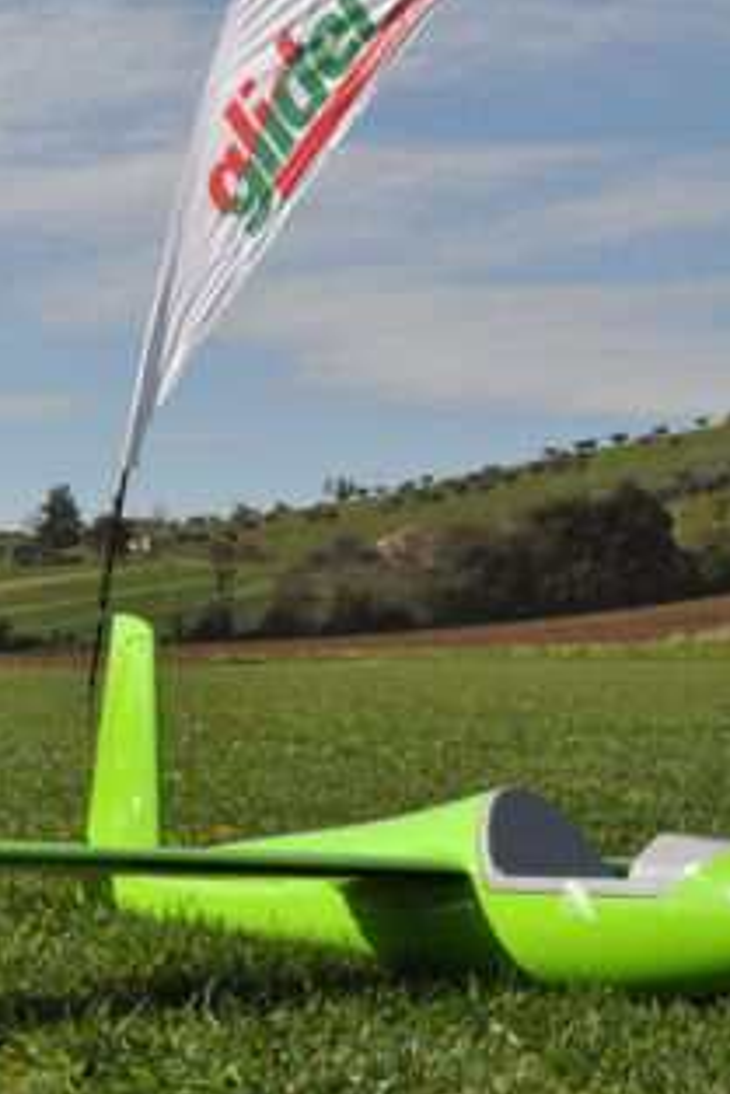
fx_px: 2795
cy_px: 516
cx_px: 363
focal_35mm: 92
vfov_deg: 22.1
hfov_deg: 14.9
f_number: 10
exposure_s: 1/400
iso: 250
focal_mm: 32
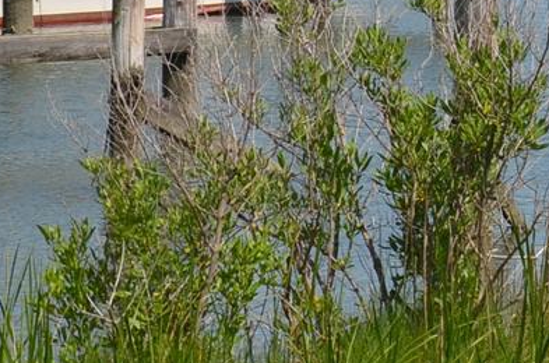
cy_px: -415
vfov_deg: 4.9
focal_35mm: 274
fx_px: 4162
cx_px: 1351
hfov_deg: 7.1
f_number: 9
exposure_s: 1/320
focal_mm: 35
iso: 100
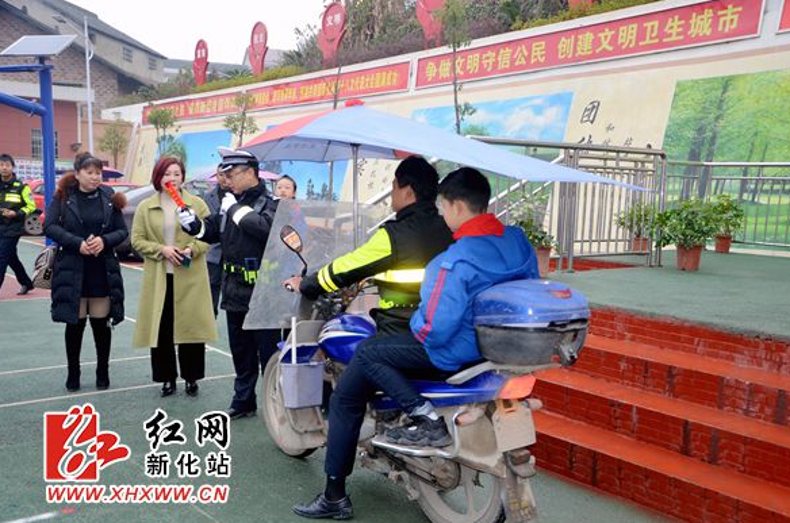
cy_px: 267
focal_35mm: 39
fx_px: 844
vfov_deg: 34.5
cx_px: 392
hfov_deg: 50.2
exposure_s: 1/80
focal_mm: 25
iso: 400
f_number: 4
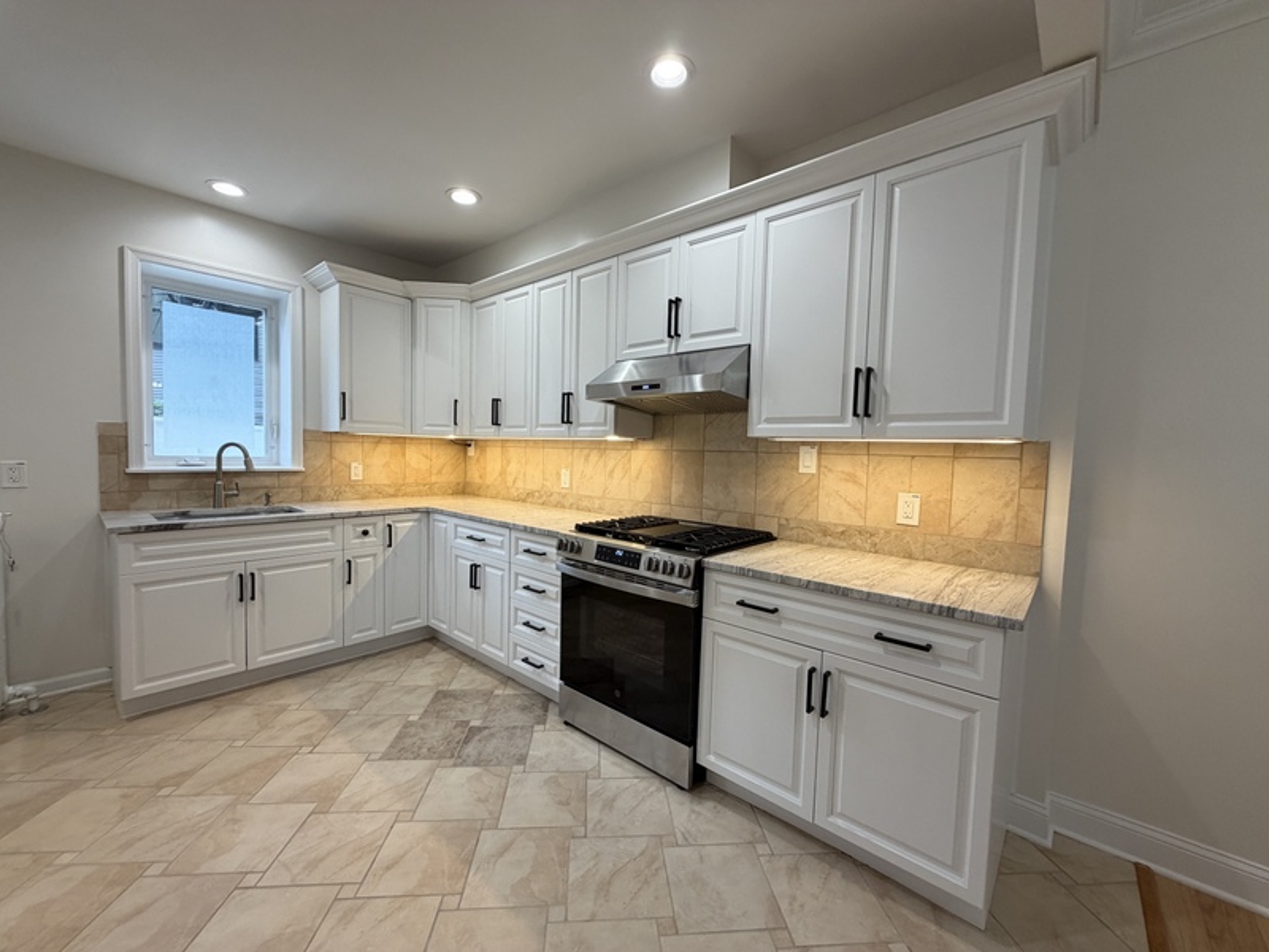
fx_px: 513
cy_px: 476
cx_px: 634
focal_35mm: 14
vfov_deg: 85.7
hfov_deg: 102.1
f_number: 2.2
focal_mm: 2.22
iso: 160
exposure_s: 1/120
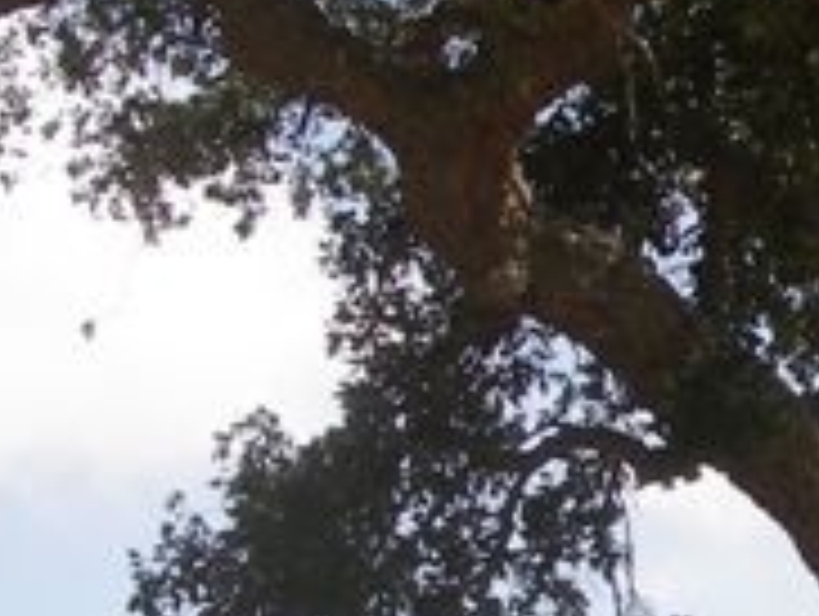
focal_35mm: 144
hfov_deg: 13.2
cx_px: 1071
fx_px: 3411
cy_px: 479
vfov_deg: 10.3
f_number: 4.3
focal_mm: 5.8
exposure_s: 1/250
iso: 80
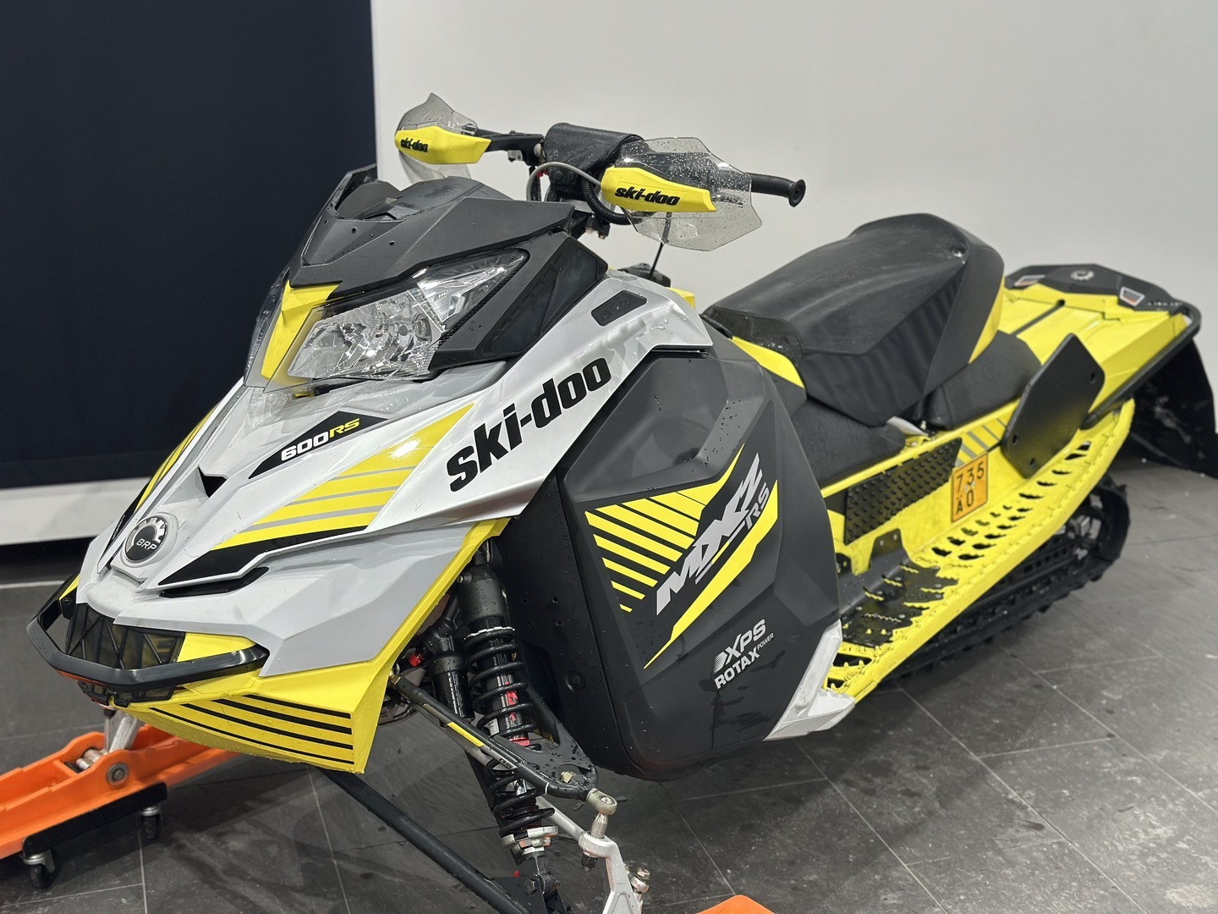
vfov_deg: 30.3
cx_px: 609
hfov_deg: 39.7
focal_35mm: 48
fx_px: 1689
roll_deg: +0.1
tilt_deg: -17.1
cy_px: 457
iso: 80
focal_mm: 6.86
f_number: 1.78
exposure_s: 1/100
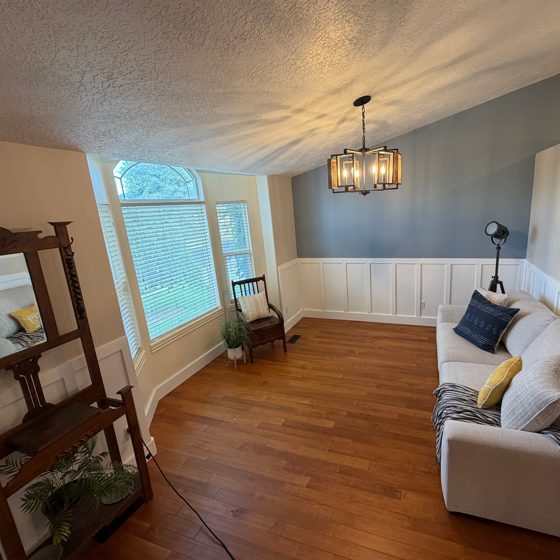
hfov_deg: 83.2
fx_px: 311
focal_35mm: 17
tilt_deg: -13.4
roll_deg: +3.4
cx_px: 329
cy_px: 277
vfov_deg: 84.0
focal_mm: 2.22
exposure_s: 1/60
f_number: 2.2
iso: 200
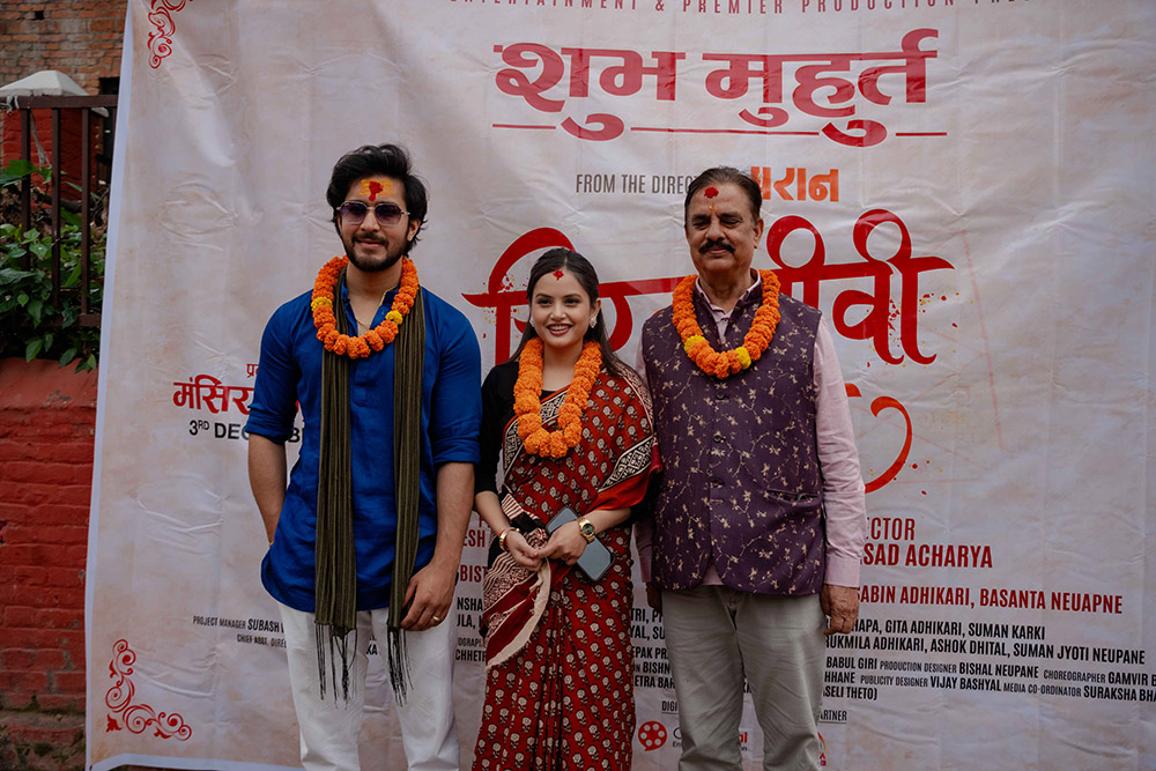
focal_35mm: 31
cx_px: 578
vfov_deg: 42.7
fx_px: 986
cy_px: 386
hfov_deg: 60.8
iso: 200
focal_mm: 30.7
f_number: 4
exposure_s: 1/320
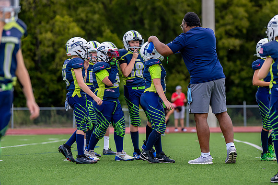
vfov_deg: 7.5
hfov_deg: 11.3
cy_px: 74
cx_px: 175
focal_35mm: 183
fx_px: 1410
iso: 500
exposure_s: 1/3200
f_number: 2.8
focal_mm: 127
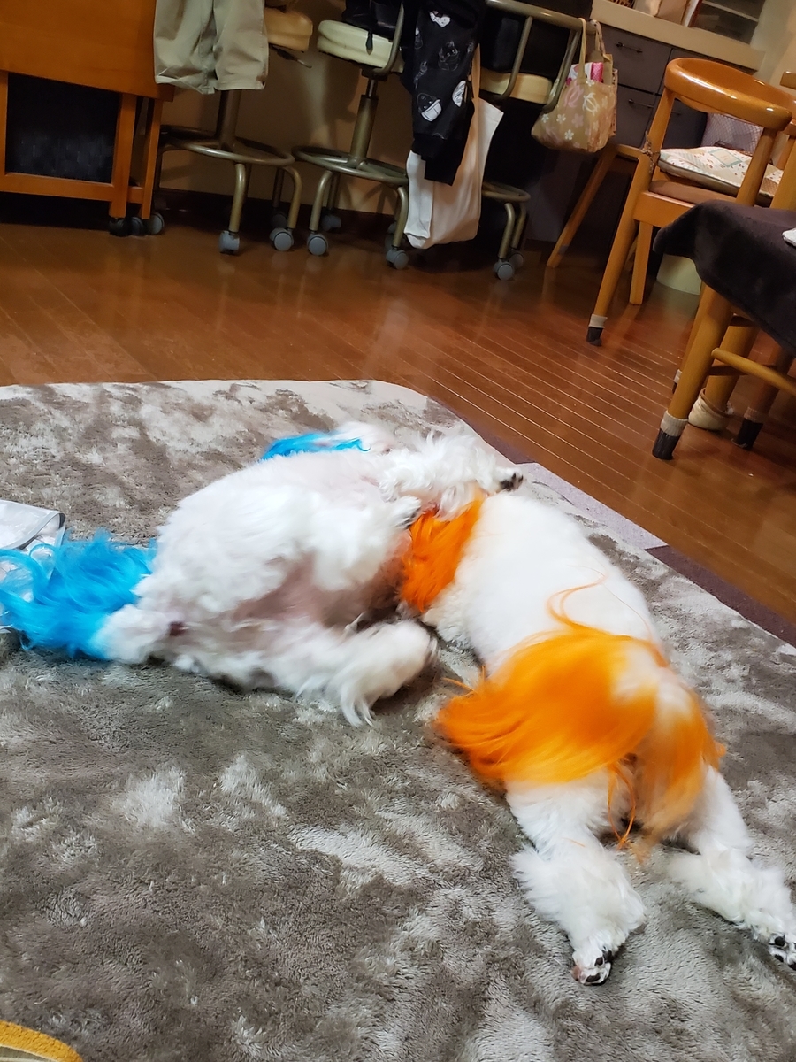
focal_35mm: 26
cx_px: 398
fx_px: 797
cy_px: 531
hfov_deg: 53.1
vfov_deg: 67.3
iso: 400
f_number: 2.4
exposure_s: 1/40
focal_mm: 4.3
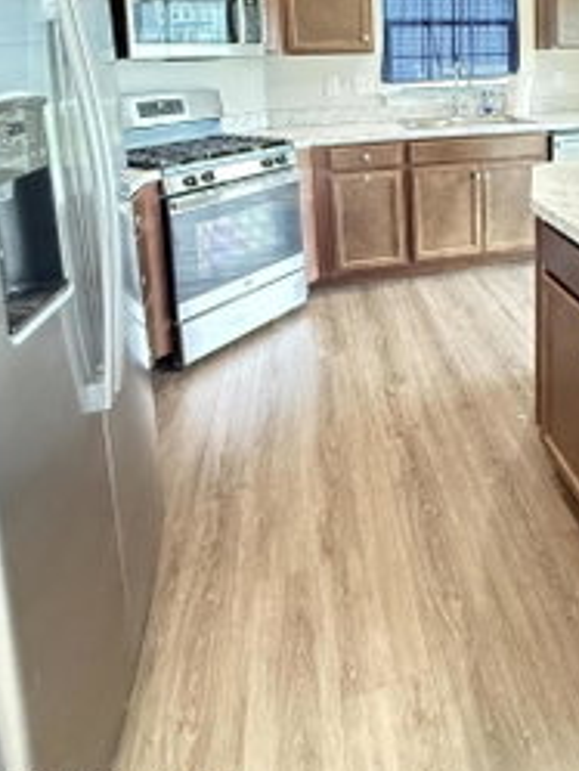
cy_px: 121
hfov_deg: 47.9
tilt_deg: -5.4
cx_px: 480
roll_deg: +1.1
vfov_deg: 58.6
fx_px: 602
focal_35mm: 27
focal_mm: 2.22
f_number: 2.2
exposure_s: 1/60
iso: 1000
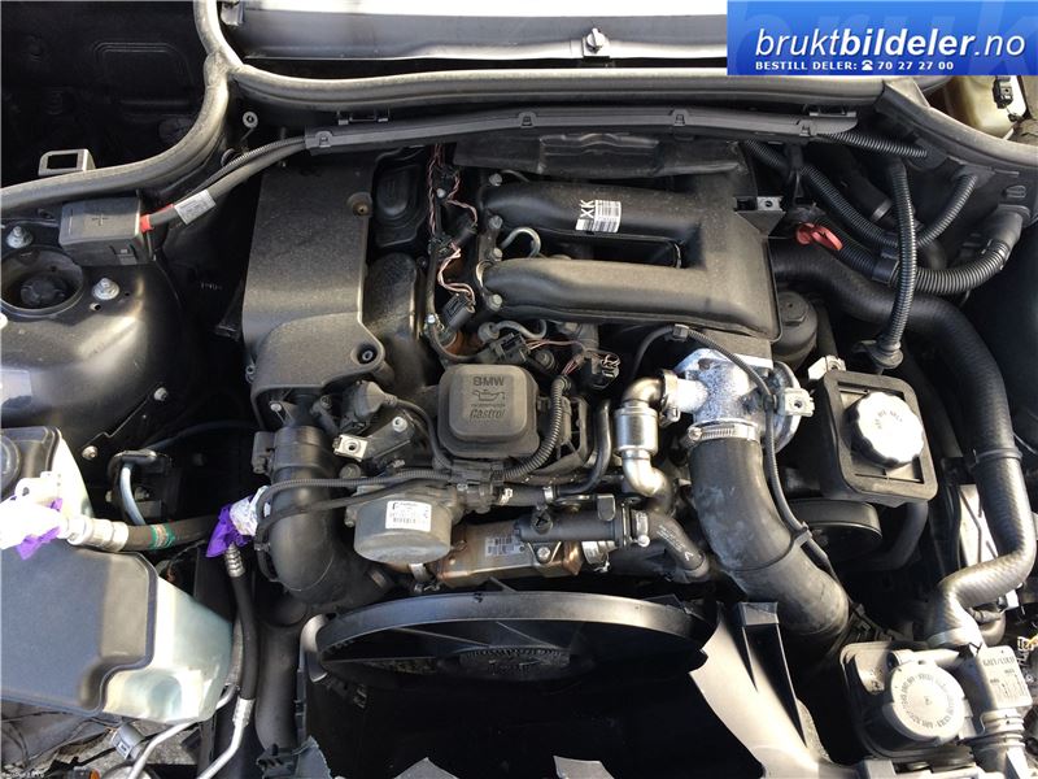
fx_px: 870
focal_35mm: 29
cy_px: 390
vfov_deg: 48.2
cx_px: 519
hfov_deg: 61.7
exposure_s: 1/100
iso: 50
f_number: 2.2
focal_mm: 4.15
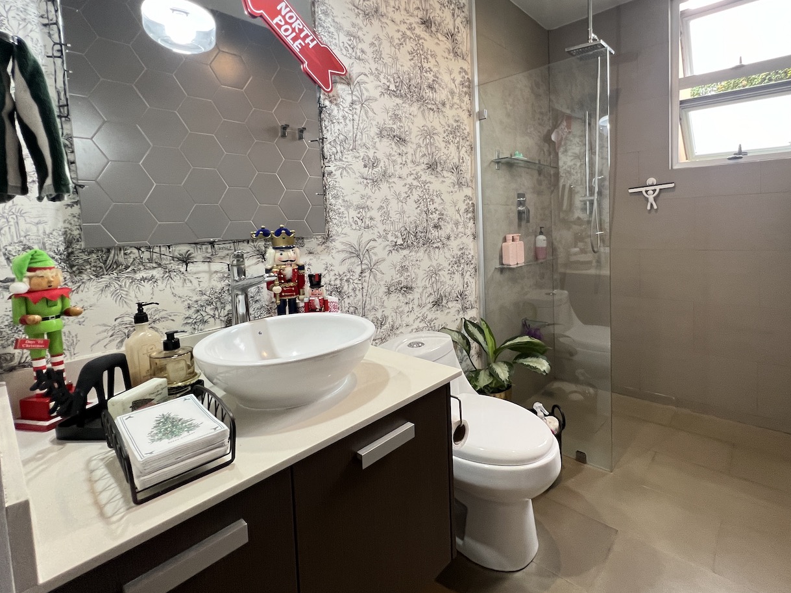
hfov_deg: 93.2
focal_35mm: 16
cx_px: 476
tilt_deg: -4.1
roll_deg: +2.6
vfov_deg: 77.6
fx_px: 366
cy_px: 251
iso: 250
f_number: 1.8
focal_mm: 1.57
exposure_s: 1/60
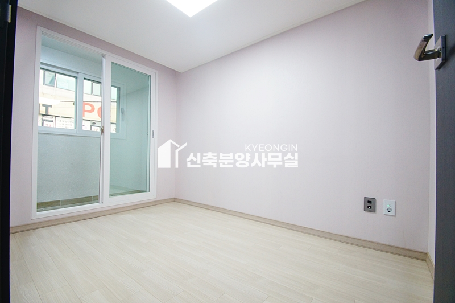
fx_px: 189
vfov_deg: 77.2
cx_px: 228
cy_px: 152
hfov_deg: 100.4
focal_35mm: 15
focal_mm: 10
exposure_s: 1/100
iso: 800
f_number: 3.5
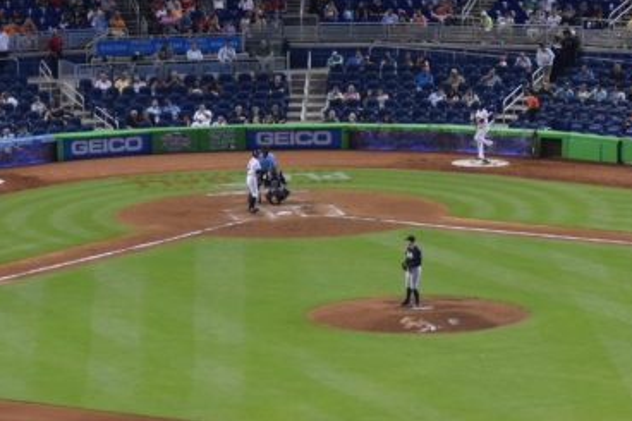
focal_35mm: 259
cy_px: 377
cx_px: 438
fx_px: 4545
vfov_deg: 5.3
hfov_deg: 7.9
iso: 1100
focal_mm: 62
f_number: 4
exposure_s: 1/500
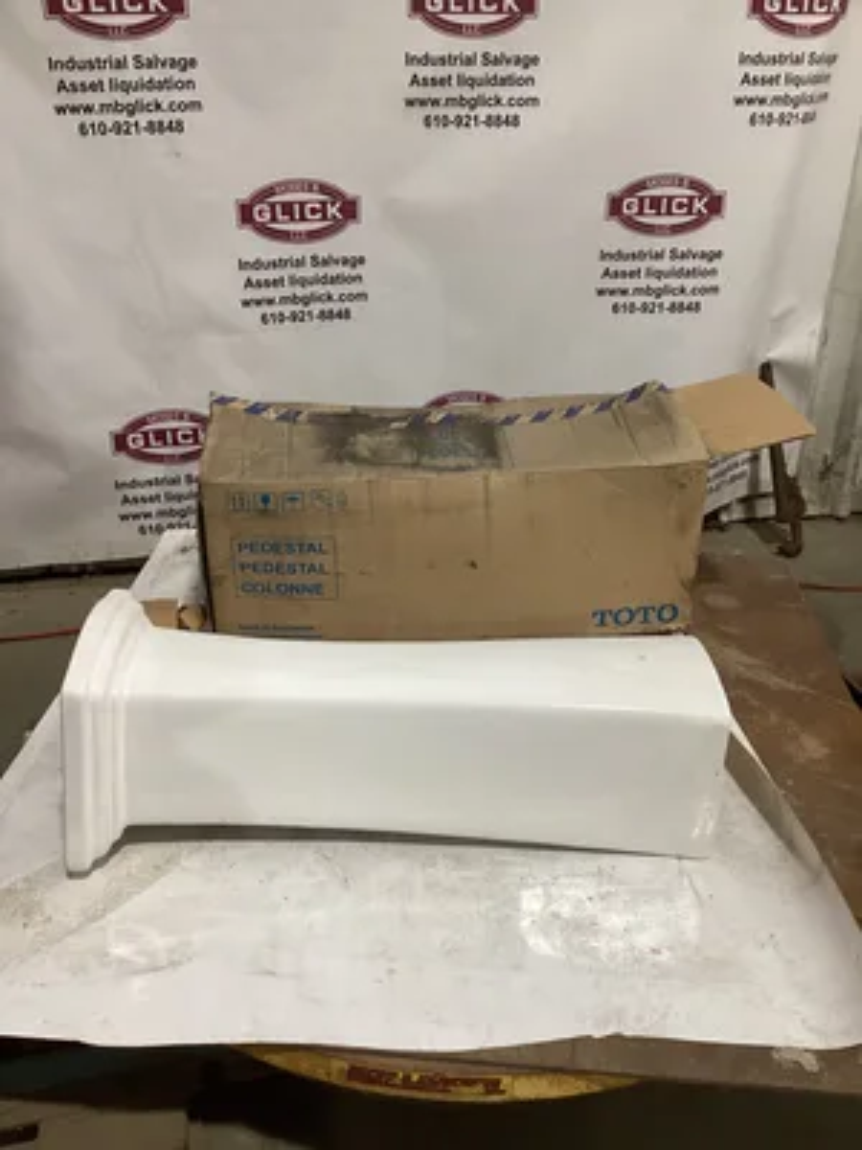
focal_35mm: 31
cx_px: 431
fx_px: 1029
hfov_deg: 45.4
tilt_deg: -26.1
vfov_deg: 58.4
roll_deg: +1.1
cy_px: 575
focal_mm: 3.3
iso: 160
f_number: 2.4
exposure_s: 1/50
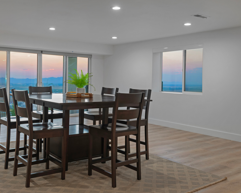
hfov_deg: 51.3
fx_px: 250
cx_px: 102
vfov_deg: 42.2
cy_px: 97
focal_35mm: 35
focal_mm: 31
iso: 1250
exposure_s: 1/15
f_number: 7.1
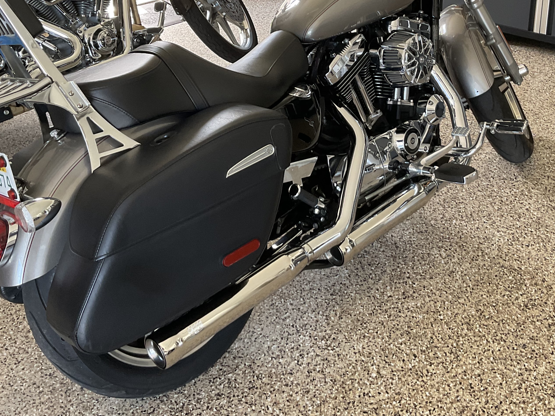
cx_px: 333
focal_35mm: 46
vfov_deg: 31.0
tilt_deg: -23.4
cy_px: 107
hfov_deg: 41.1
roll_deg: +0.4
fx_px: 737
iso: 64
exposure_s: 1/82
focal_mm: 3
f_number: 1.8
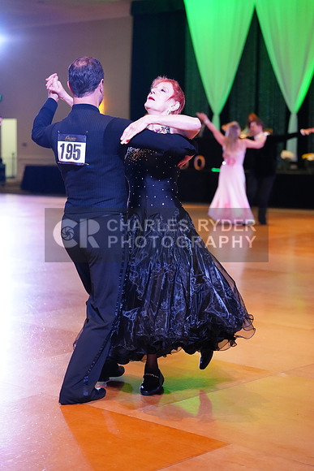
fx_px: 915
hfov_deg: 19.5
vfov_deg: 28.8
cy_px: 236
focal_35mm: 70
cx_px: 157
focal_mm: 70
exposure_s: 1/500
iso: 5000
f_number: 2.8
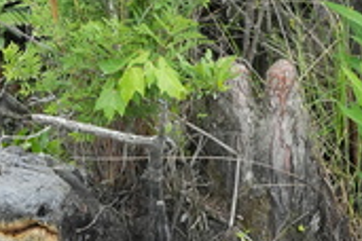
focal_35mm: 514
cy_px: 208
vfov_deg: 2.7
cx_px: -66
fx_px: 5168
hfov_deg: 4.0
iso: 3200
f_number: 13
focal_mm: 157
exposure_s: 1/500
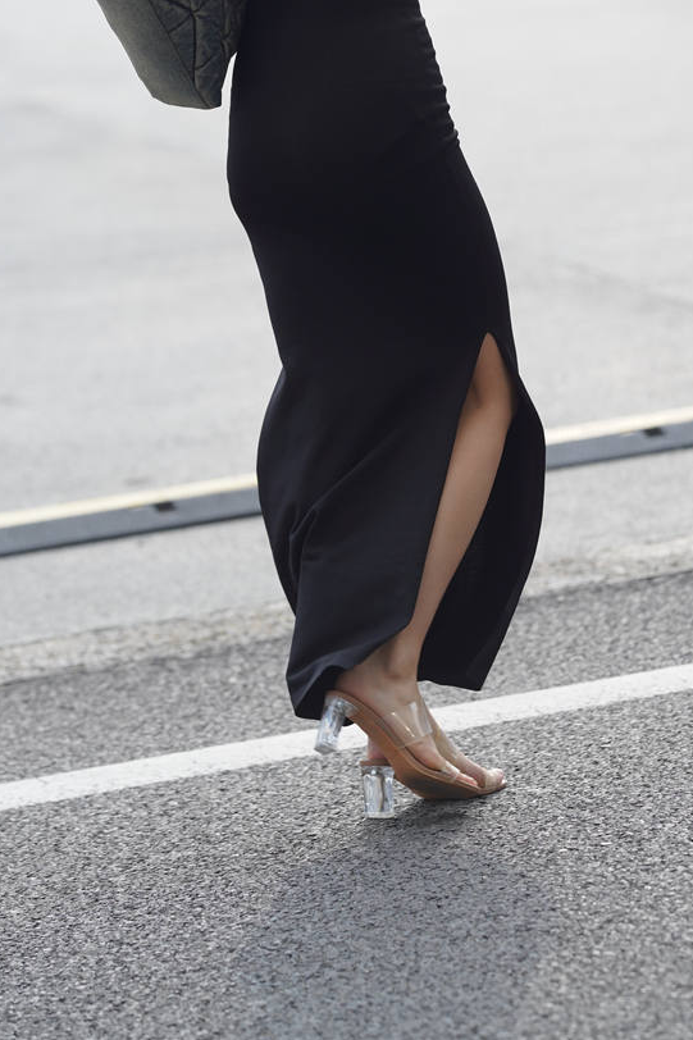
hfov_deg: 6.2
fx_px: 6412
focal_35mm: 222
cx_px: 401
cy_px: 198
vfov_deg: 9.3
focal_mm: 135
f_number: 3.2
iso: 250
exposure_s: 1/640
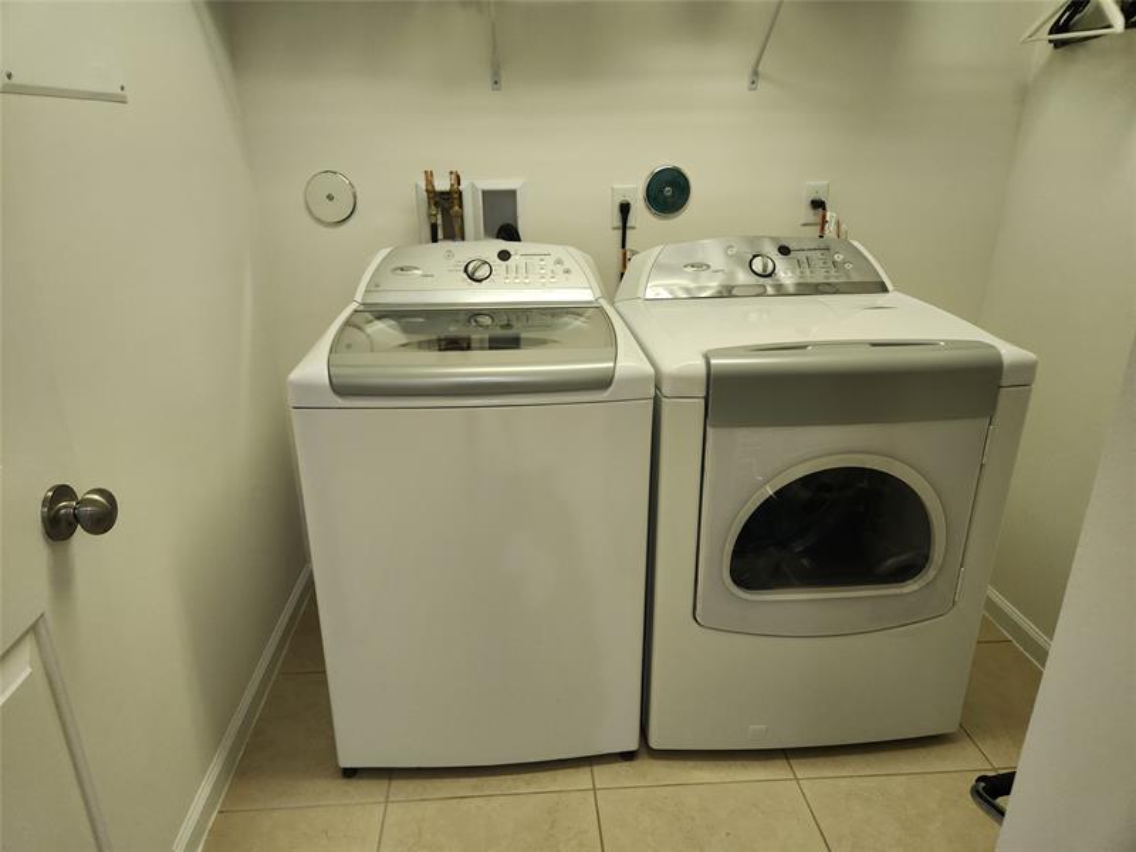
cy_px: 426
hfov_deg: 73.9
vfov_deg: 58.9
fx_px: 755
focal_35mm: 23
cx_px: 568
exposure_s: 1/120
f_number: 1.8
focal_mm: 5.4
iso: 160
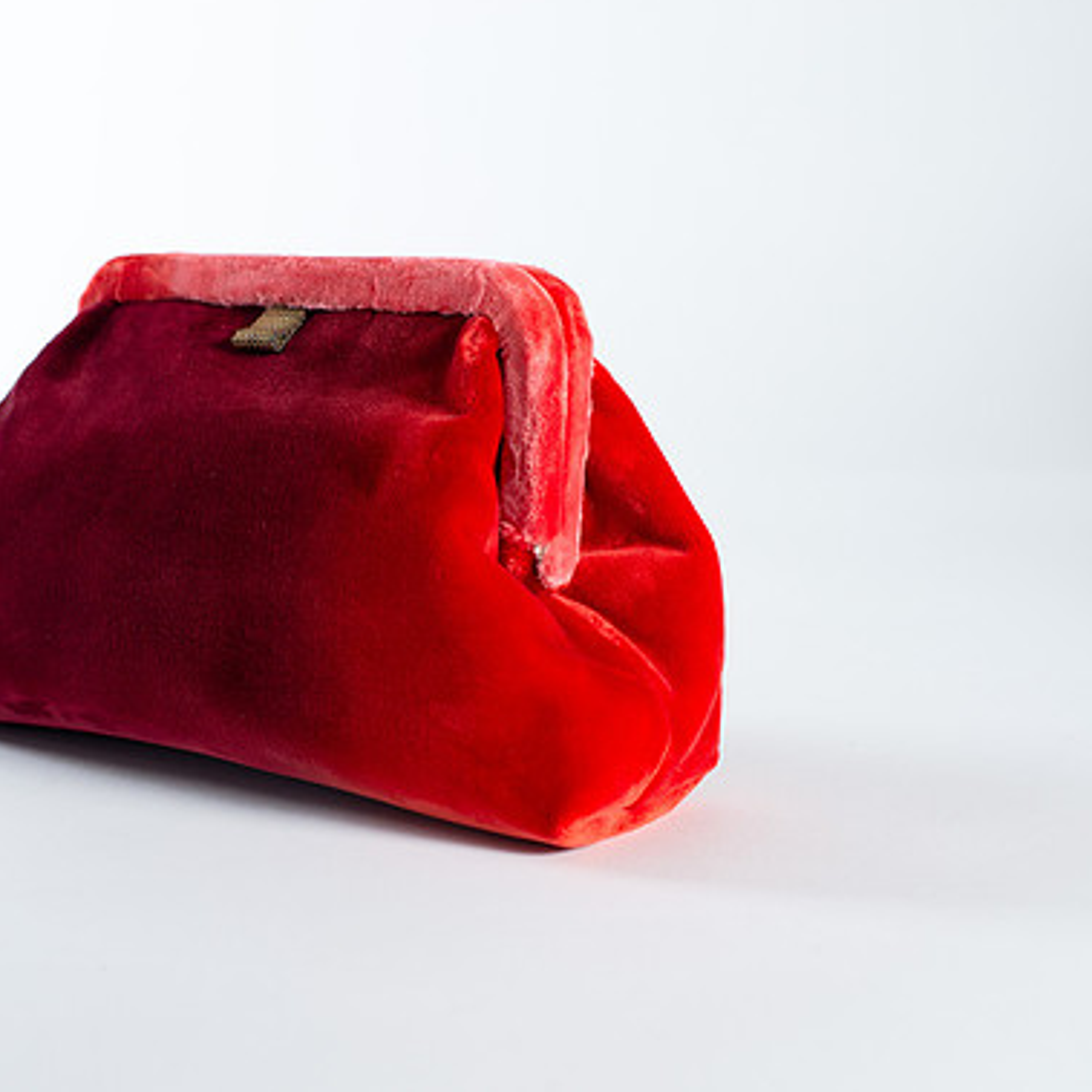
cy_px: 537
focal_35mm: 65
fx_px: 2320
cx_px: 389
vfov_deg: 26.5
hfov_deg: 26.4
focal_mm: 50
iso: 200
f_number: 6.3
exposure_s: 1/200
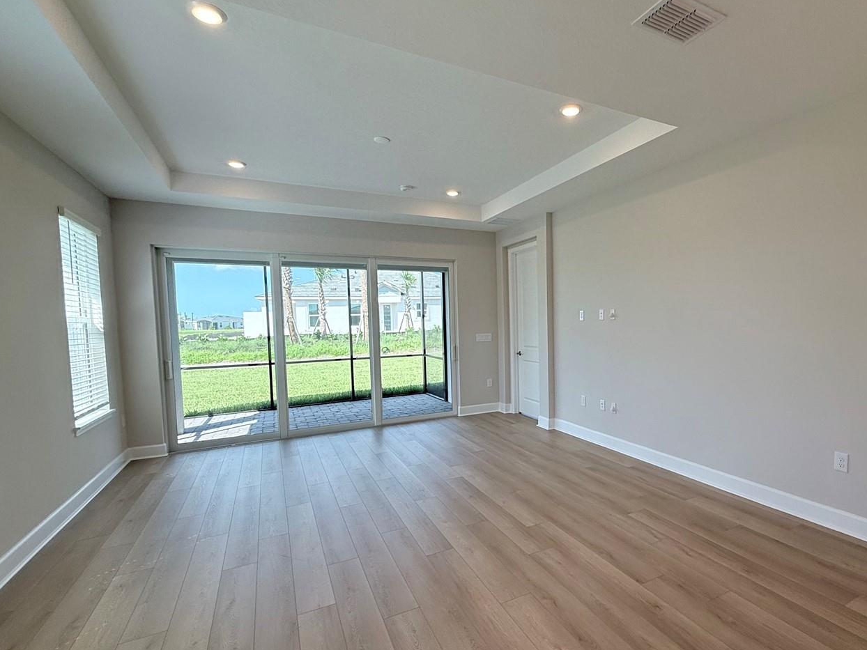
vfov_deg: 71.5
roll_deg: +1.3
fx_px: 451
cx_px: 524
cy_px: 347
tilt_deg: -3.6
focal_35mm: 18
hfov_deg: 86.6
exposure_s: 1/190
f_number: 2.2
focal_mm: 2.22
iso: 64
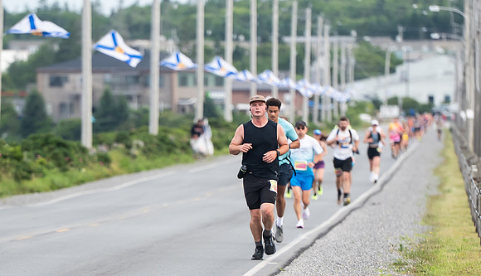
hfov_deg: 3.8
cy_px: 201
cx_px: 201
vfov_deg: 2.2
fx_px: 7230
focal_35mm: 564
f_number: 4.5
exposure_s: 1/800
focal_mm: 200
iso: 500
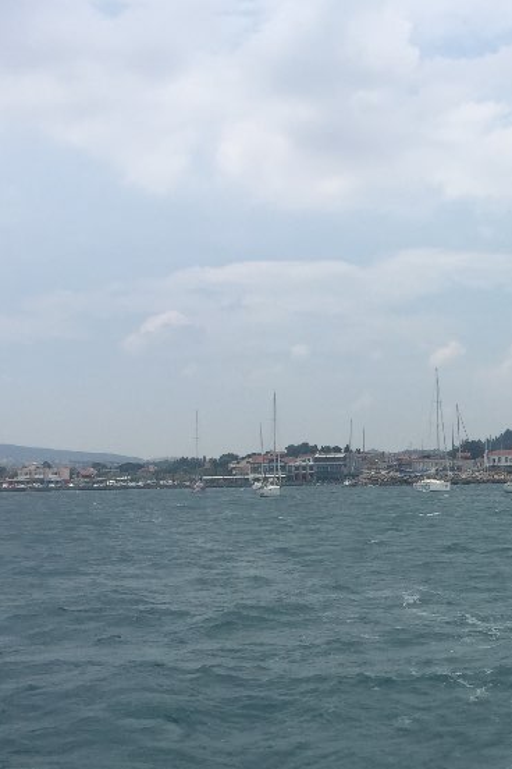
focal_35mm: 56
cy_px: 511
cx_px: 466
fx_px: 1195
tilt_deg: -2.8
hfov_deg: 23.5
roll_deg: +1.2
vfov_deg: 35.3
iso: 32
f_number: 2.2
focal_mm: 4.15
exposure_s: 1/3597
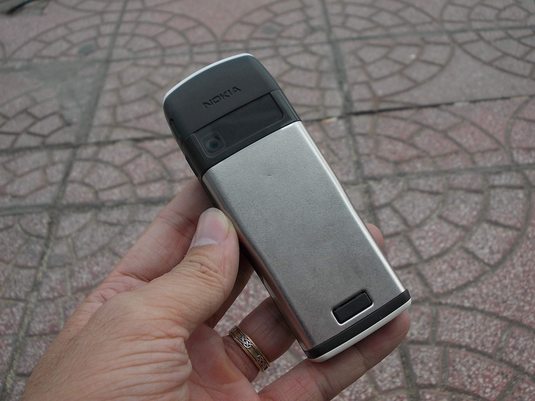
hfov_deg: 43.9
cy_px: 200
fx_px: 665
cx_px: 268
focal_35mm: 43
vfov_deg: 33.6
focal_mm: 6.1
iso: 80
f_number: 3.3
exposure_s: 1/400
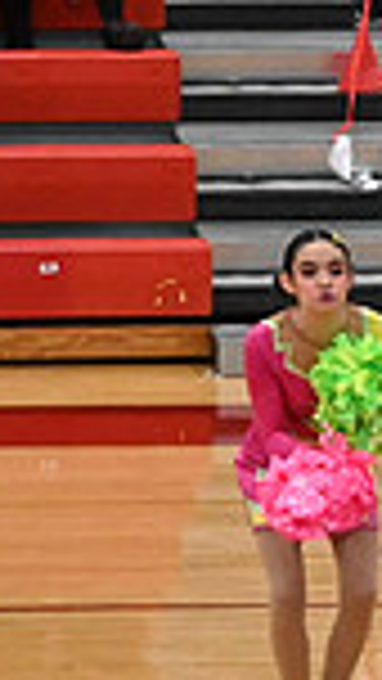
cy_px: 502
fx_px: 7613
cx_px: 1240
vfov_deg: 5.1
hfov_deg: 2.8
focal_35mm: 423
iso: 6400
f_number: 4
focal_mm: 70
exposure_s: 1/400
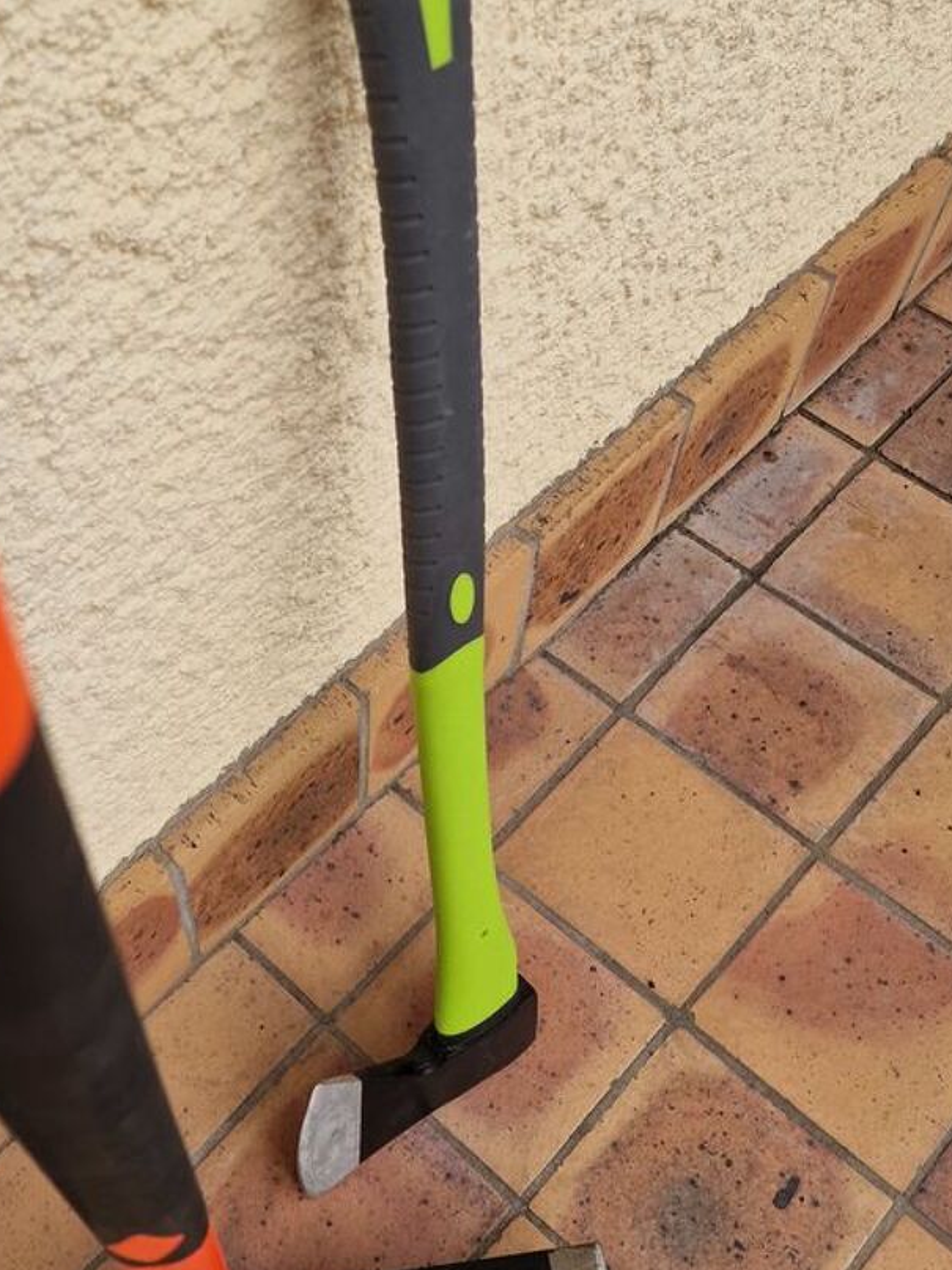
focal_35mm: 38
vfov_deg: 49.0
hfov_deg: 36.6
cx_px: 212
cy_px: 644
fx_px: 1394
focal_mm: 6.4
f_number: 1.8
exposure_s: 1/1252
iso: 50
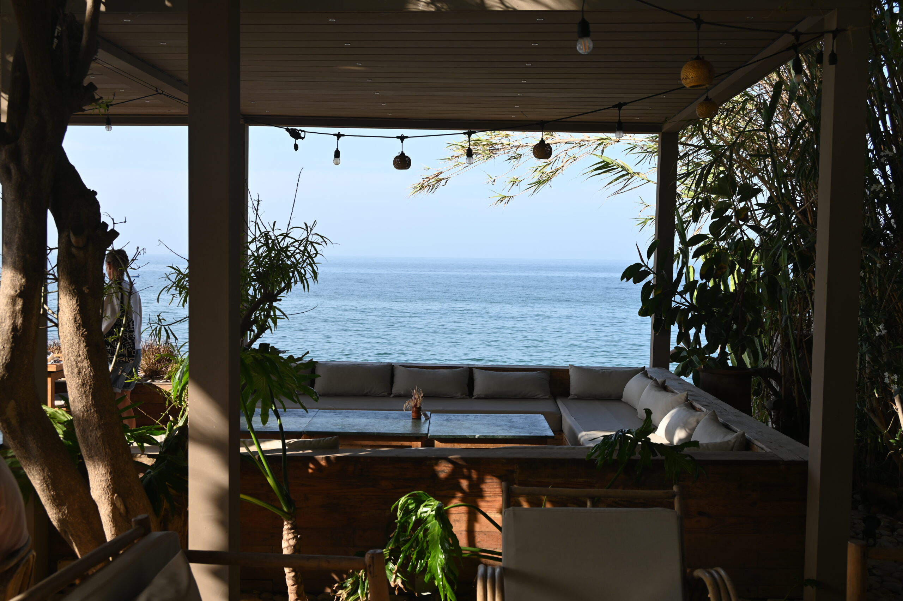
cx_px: 452
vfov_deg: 35.9
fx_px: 927
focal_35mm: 37
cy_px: 300
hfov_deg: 51.9
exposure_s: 1/250
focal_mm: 37
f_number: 5.6
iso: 100
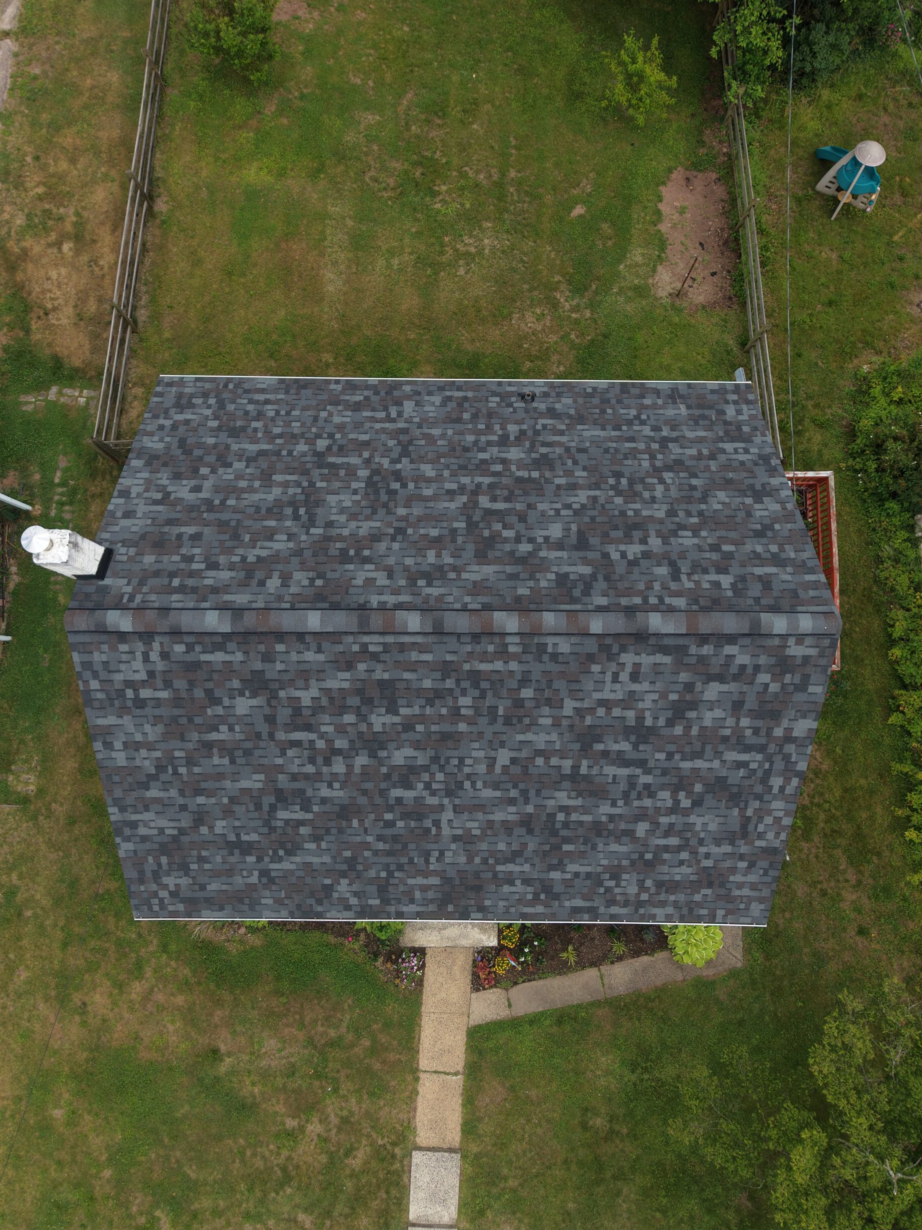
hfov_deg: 54.9
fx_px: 888
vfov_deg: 69.4
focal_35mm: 25
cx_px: 458
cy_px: 623
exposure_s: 1/2500
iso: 150
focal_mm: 8.67
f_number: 1.8
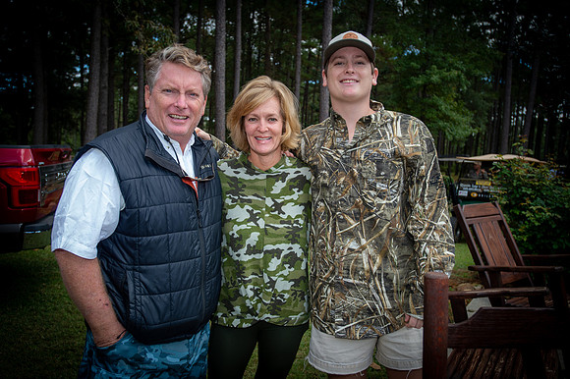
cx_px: 285
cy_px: 190
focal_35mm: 28
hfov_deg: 65.5
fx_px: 443
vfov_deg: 46.4
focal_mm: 28
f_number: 4.5
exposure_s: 1/250
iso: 200
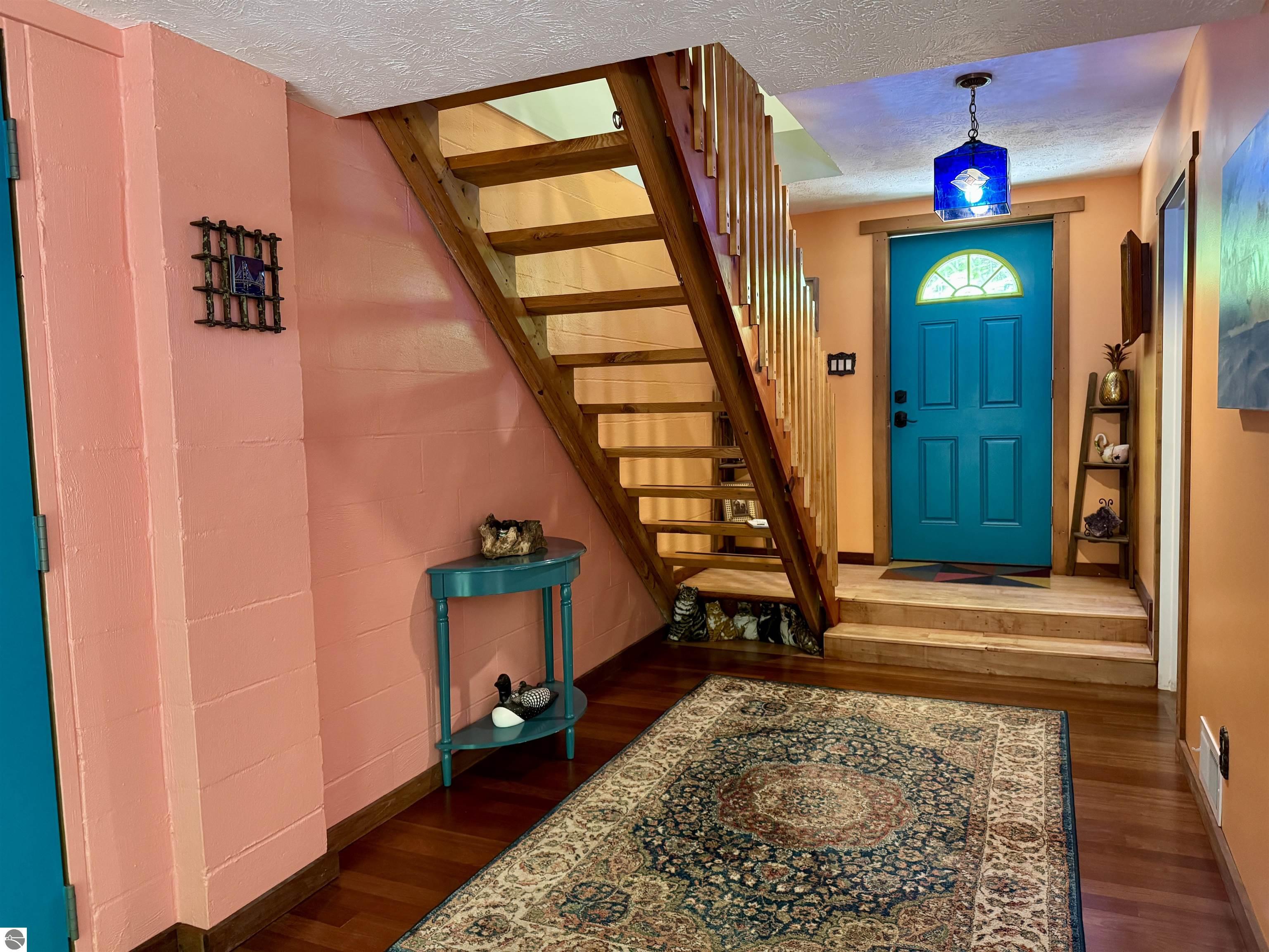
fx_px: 880
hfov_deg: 71.6
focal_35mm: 24
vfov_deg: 56.8
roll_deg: +1.8
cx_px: 634
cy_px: 476
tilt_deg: -5.0
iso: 640
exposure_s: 1/40
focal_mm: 6.76
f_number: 1.78
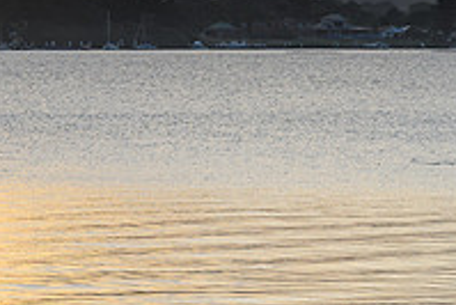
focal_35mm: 285
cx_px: -5
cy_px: 26
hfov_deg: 7.2
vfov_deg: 4.8
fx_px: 3613
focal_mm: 65
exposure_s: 1/160
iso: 320
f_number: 7.1
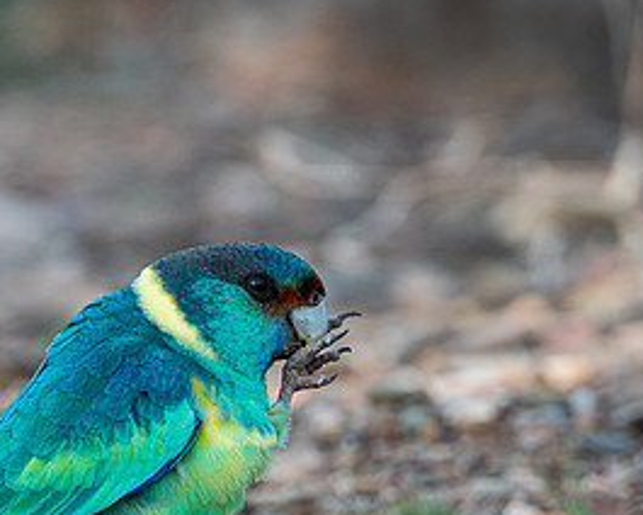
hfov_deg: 1.0
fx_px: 35092
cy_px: 219
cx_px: 146
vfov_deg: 0.8
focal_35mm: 1844
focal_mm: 400
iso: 200
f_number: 5.6
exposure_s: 1/250
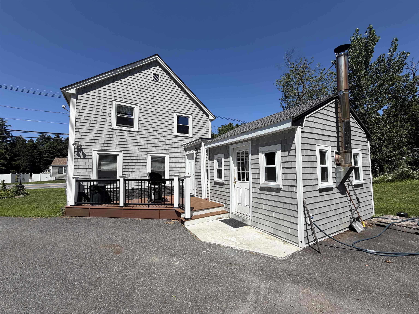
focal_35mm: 14
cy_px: 157
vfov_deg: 85.7
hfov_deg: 102.1
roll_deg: +1.7
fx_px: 169
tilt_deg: +4.5
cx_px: 210
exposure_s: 1/1211
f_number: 2.2
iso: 20
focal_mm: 2.22
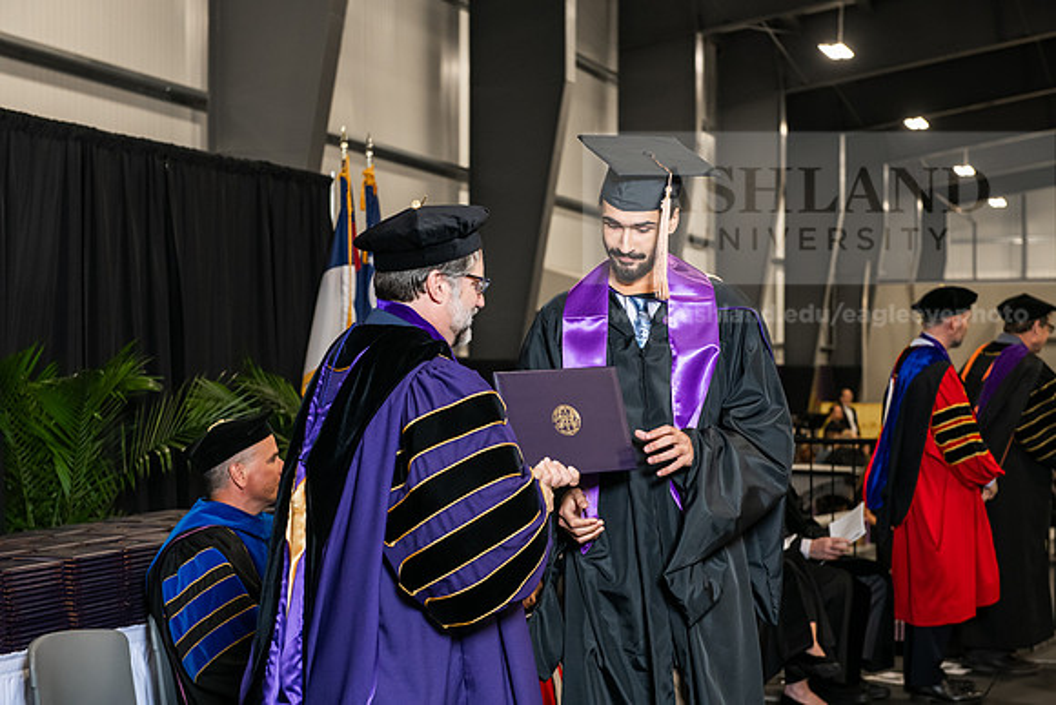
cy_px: 352
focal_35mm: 66
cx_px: 528
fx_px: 1936
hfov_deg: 30.5
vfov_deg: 20.6
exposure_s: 1/200
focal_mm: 66
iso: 2000
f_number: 5
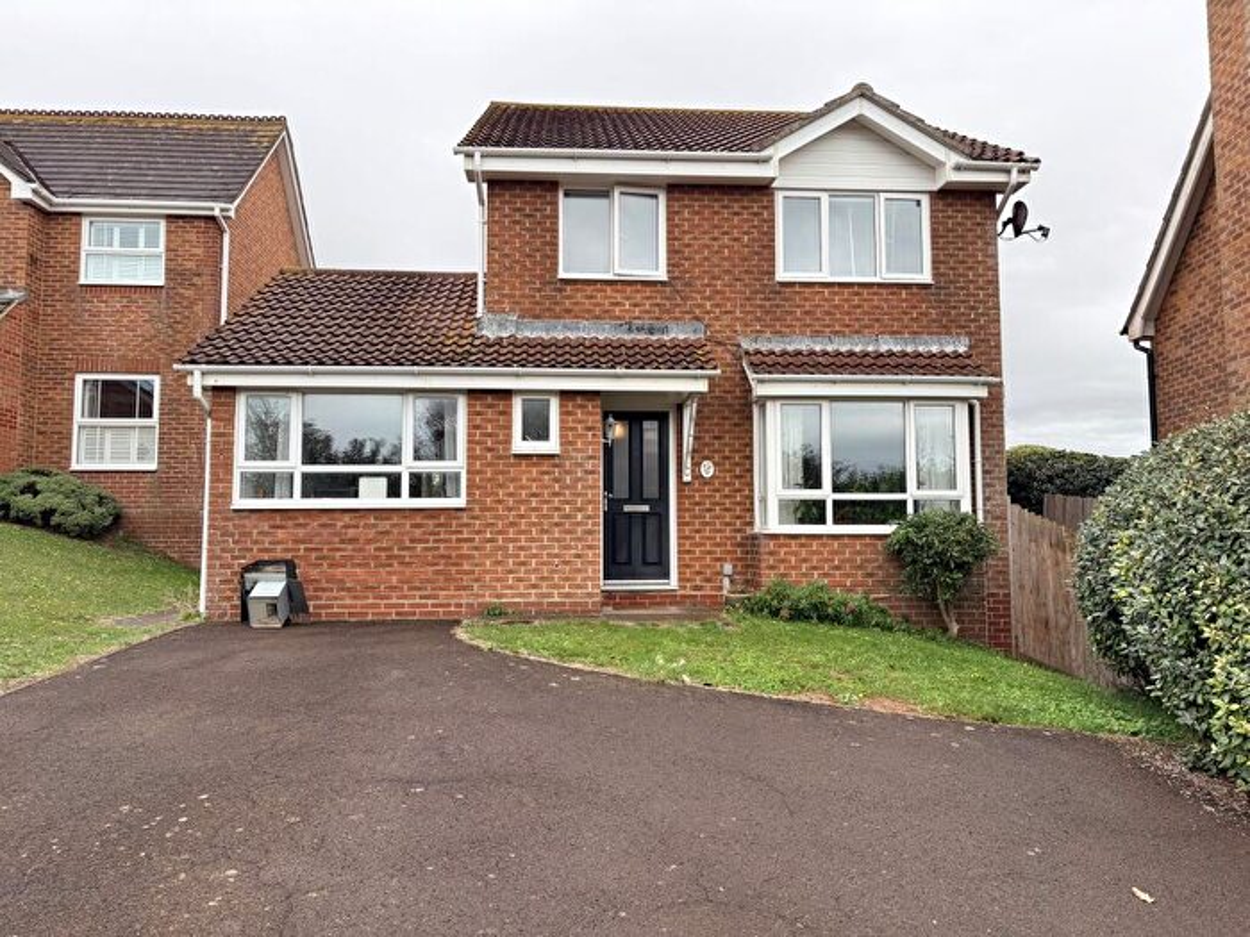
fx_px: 939
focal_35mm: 26
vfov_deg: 53.1
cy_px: 468
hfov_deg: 67.3
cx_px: 625
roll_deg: +0.4
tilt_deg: +5.9
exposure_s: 1/612
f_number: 1.6
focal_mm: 5.96
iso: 50
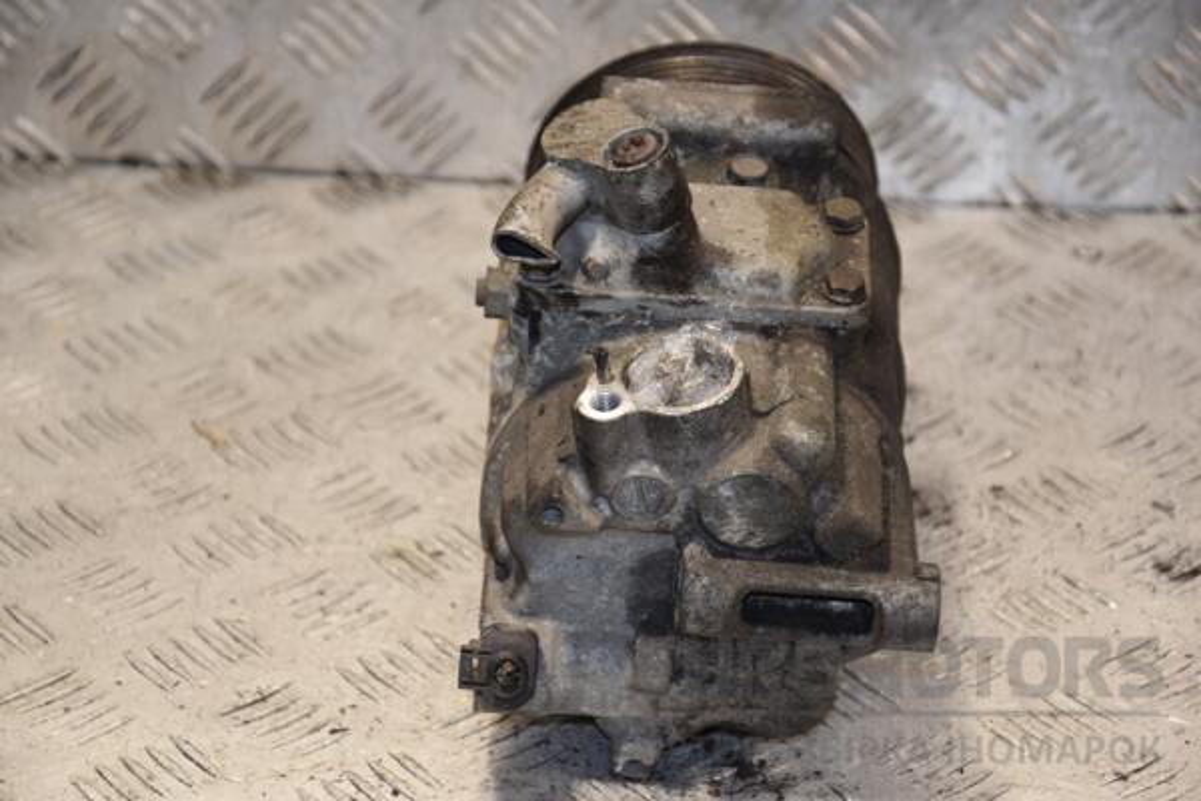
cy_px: 400
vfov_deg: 12.2
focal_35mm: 112
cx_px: 600
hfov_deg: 18.2
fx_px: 3753
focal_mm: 75
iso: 800
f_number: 5.3
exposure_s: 1/160
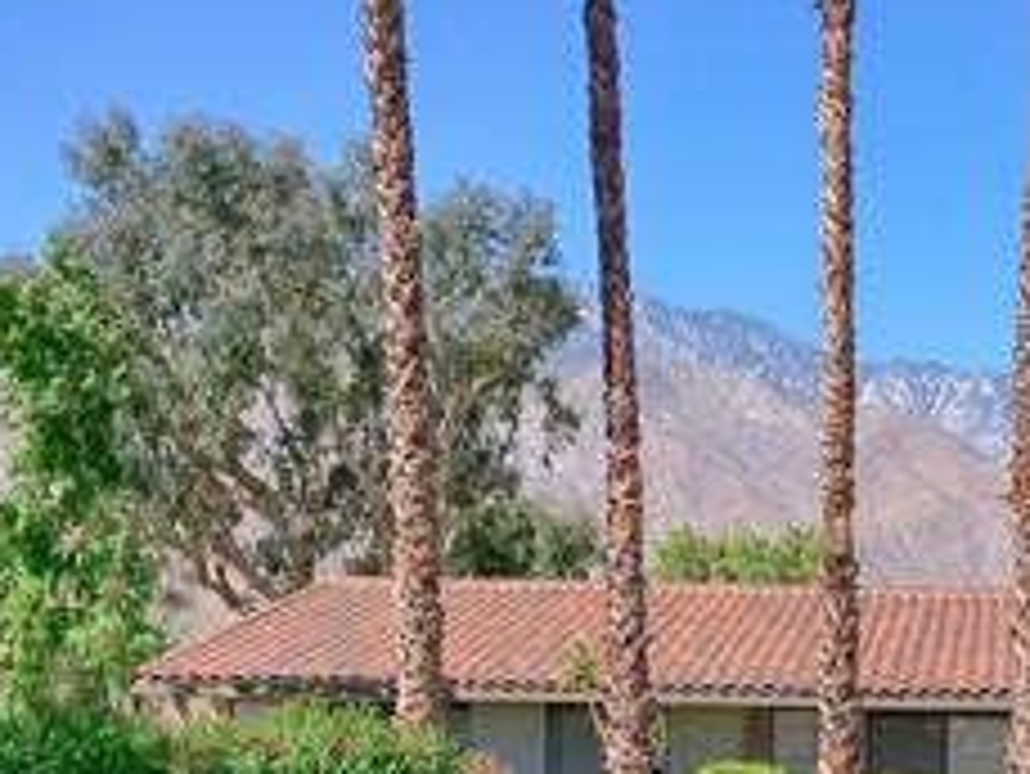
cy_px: 810
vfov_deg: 21.1
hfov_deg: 27.3
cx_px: 1030
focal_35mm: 67
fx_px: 1995
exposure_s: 1/500
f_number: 9
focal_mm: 12
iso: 200
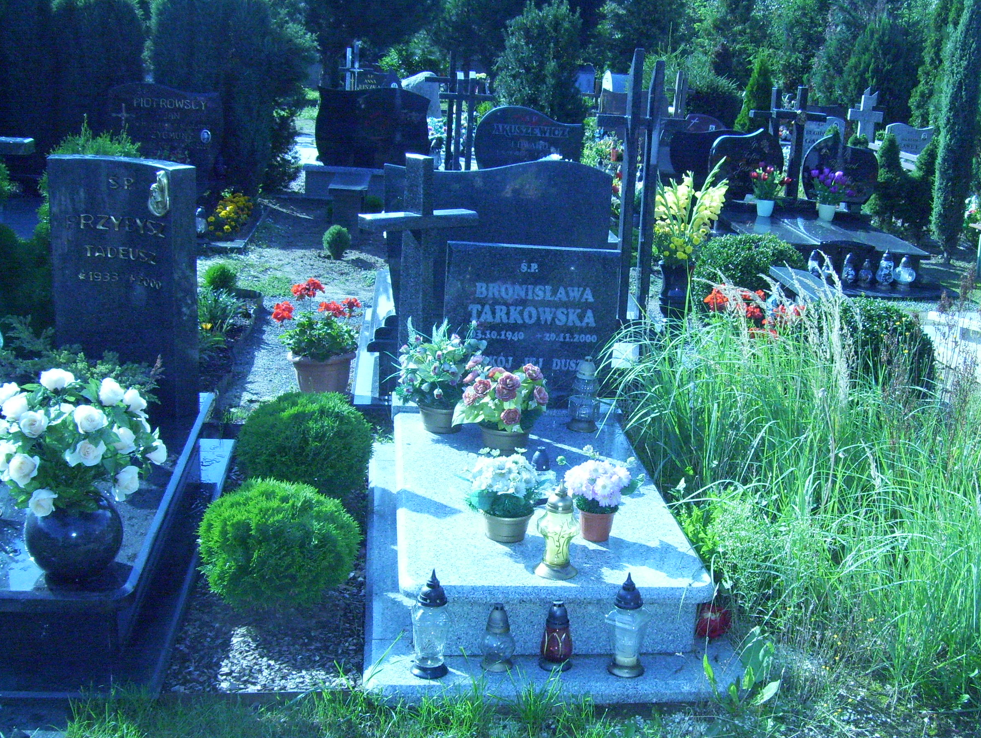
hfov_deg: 43.6
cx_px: 583
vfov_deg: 33.6
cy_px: 422
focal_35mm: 43
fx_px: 1220
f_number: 4.8
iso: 400
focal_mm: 6
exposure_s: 1/1000
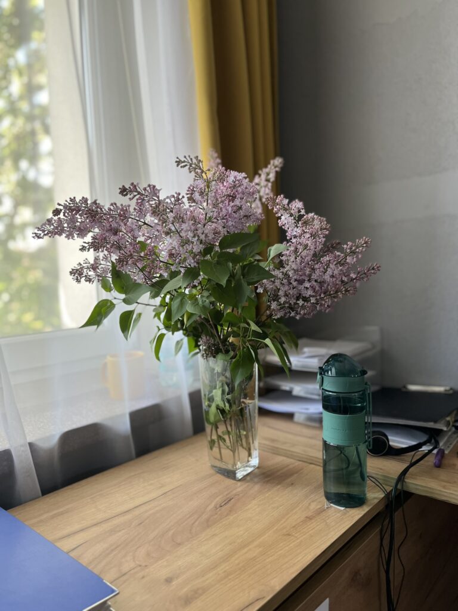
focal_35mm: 26
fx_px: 459
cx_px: 229
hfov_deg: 53.1
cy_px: 306
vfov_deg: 67.3
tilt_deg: -4.5
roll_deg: +2.0
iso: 100
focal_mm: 5.1
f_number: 1.6
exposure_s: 1/122
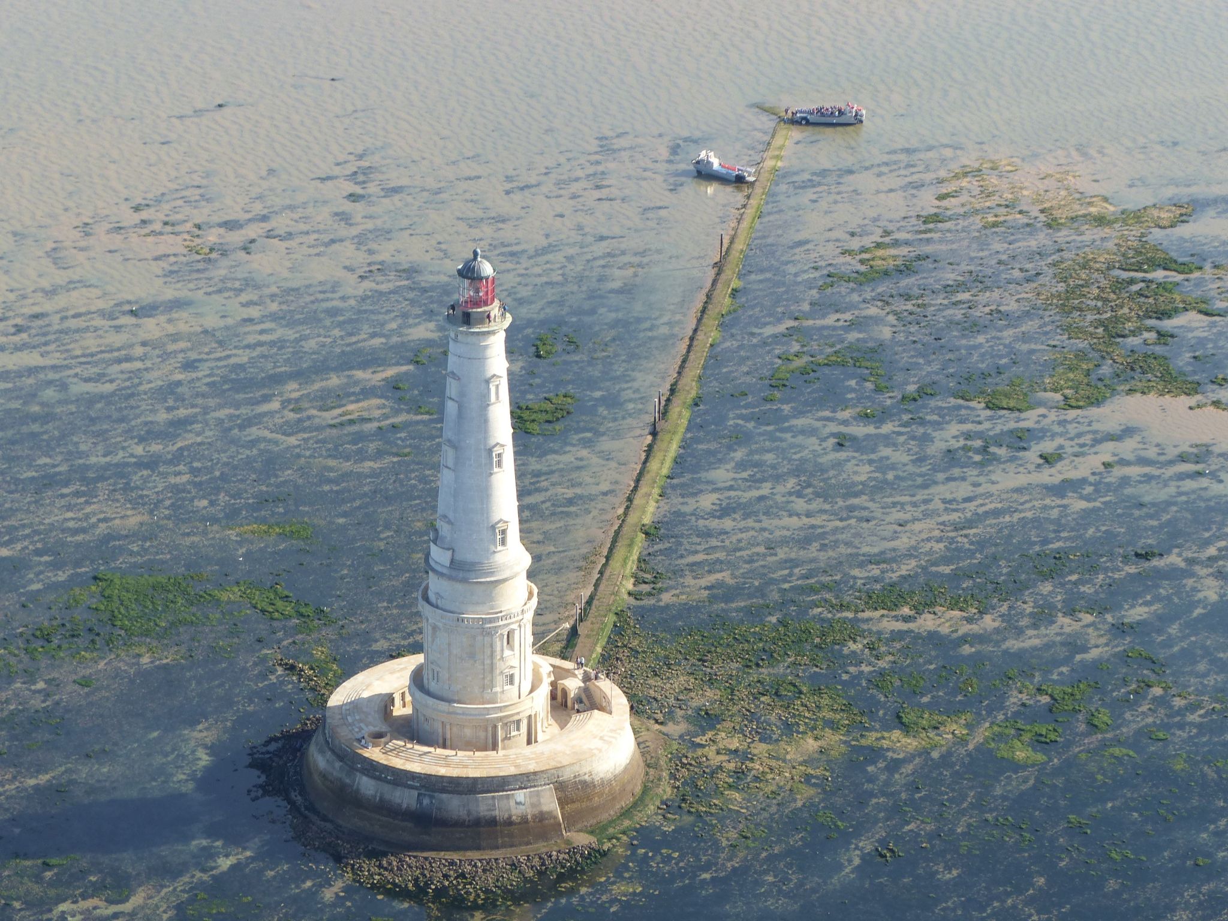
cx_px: 614
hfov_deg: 14.5
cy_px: 460
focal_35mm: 136
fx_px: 4825
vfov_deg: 10.9
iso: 100
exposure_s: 1/400
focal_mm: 22.2
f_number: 4
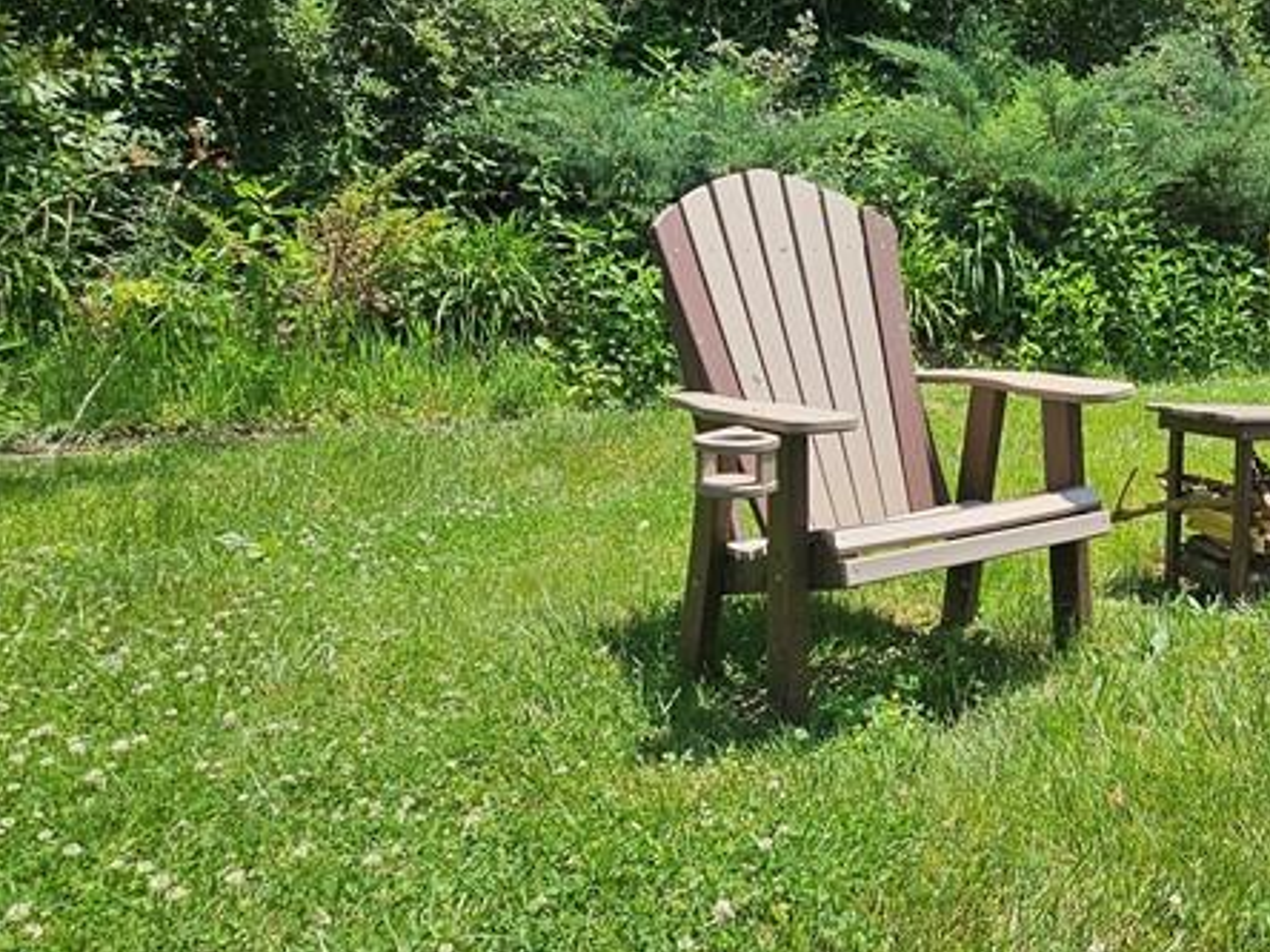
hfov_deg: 55.0
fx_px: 1101
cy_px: 363
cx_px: 1047
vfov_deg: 46.4
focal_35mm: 30
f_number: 2.2
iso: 50
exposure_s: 1/1641
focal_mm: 2.2
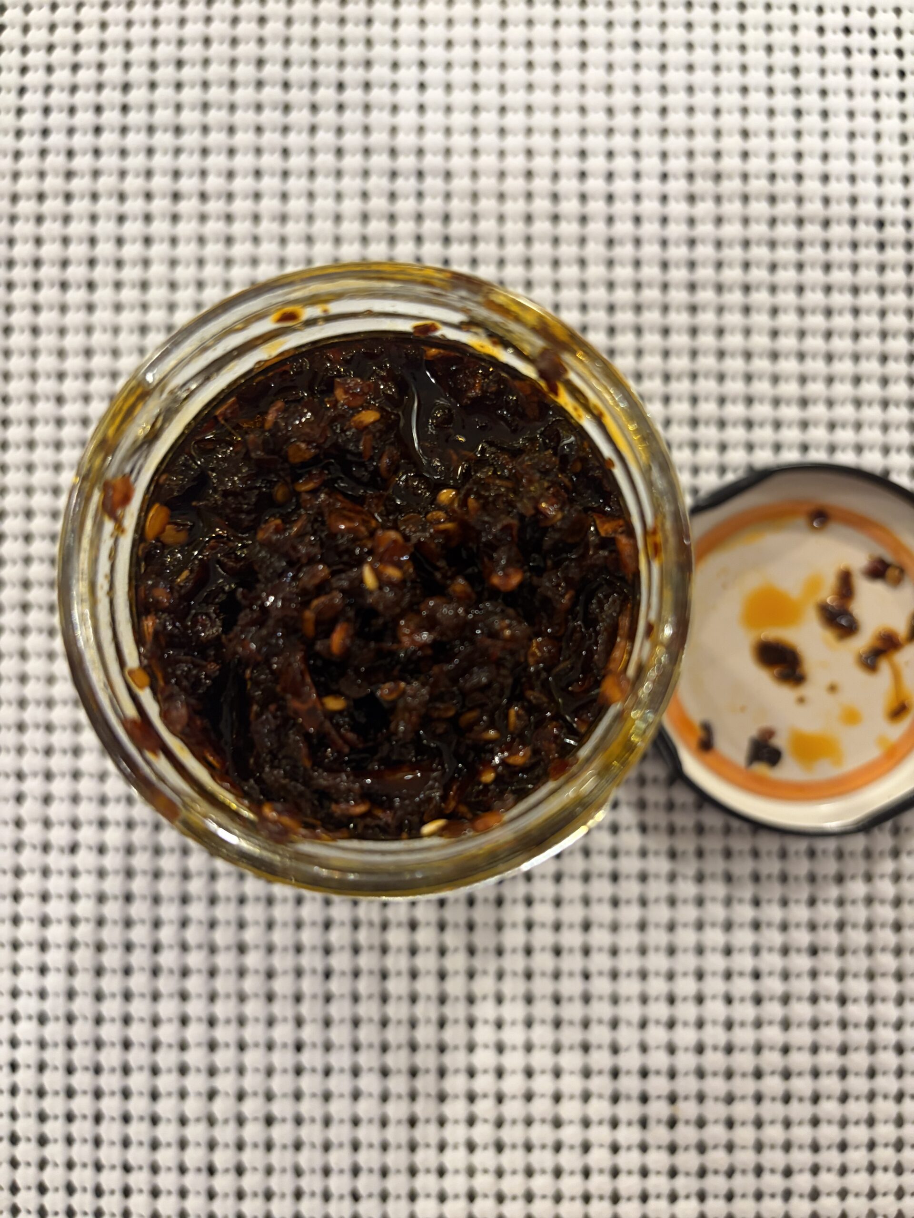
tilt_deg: -85.5
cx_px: 457
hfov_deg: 53.1
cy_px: 609
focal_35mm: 26
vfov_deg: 67.3
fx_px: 915
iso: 250
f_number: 1.6
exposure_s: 1/60
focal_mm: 5.96
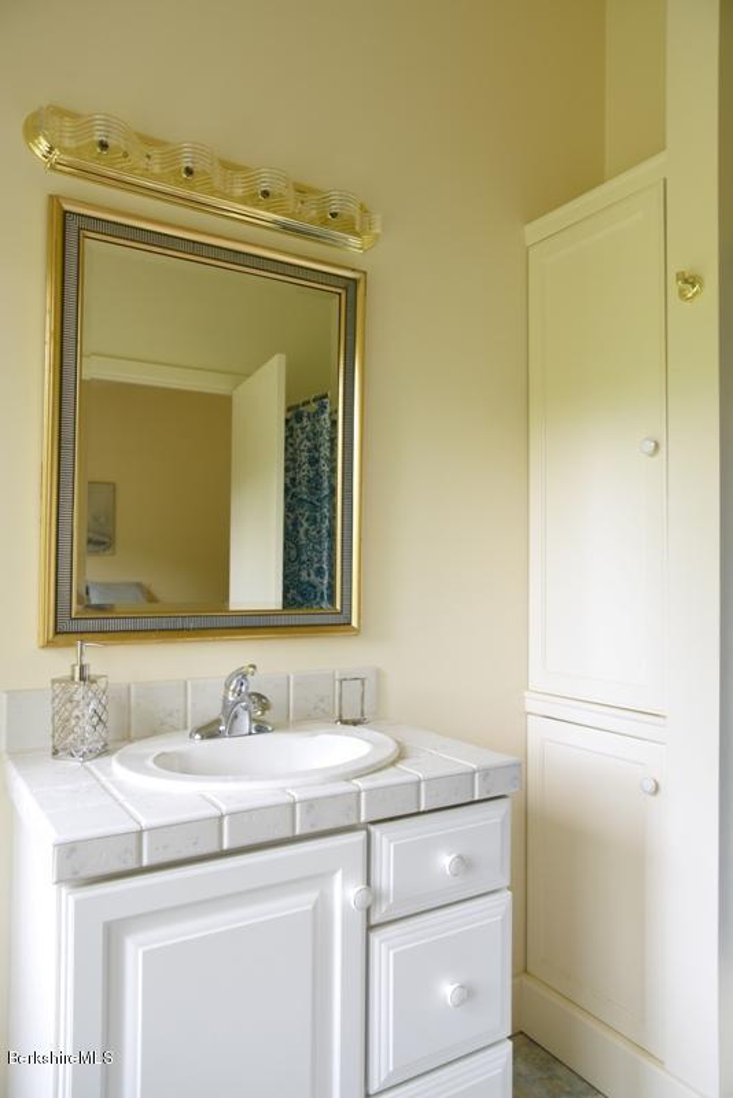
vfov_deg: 73.7
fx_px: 732
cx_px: 366
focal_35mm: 24
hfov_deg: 53.2
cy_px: 549
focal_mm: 24
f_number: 8
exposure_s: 1/10
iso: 640
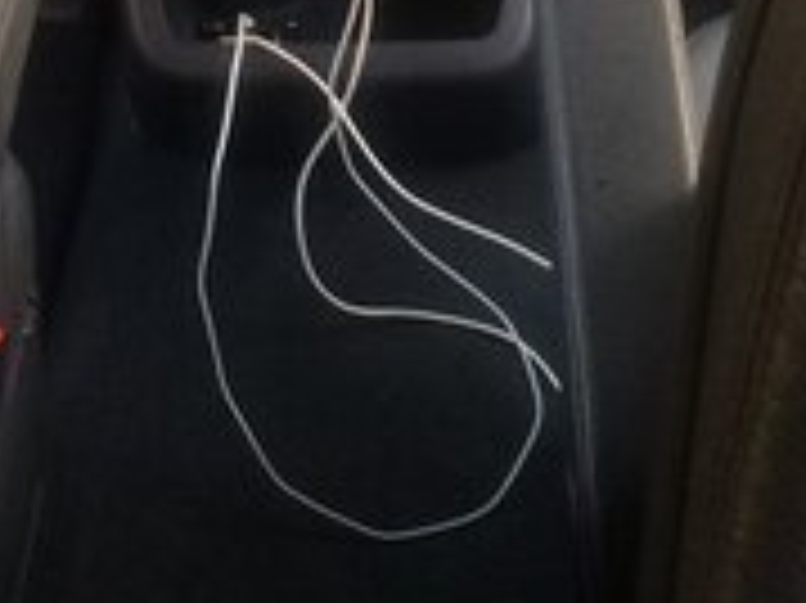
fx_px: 2490
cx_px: 284
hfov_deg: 18.3
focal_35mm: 107
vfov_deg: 13.3
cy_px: -178
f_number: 2.2
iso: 100
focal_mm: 4.15
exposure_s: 1/33
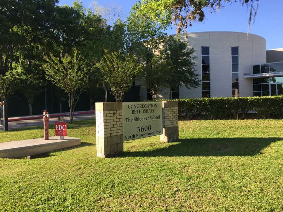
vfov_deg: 48.2
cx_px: 142
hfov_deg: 61.7
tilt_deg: +1.3
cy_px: 106
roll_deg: +0.1
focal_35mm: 29
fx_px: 237
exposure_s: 1/618
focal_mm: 4.15
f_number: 2.2
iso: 32
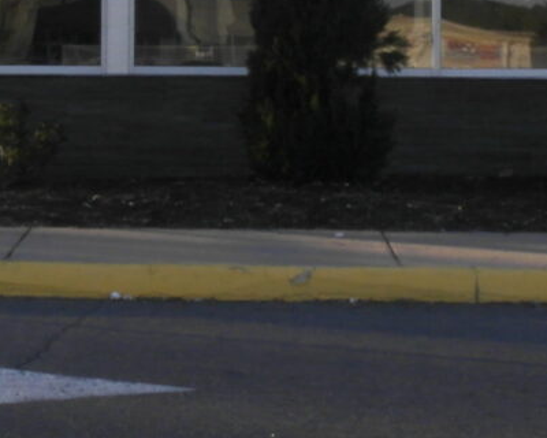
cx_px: 196
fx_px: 2914
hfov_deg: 10.7
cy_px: -101
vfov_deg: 8.5
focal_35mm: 180
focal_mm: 20
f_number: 22
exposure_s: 1/40
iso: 800
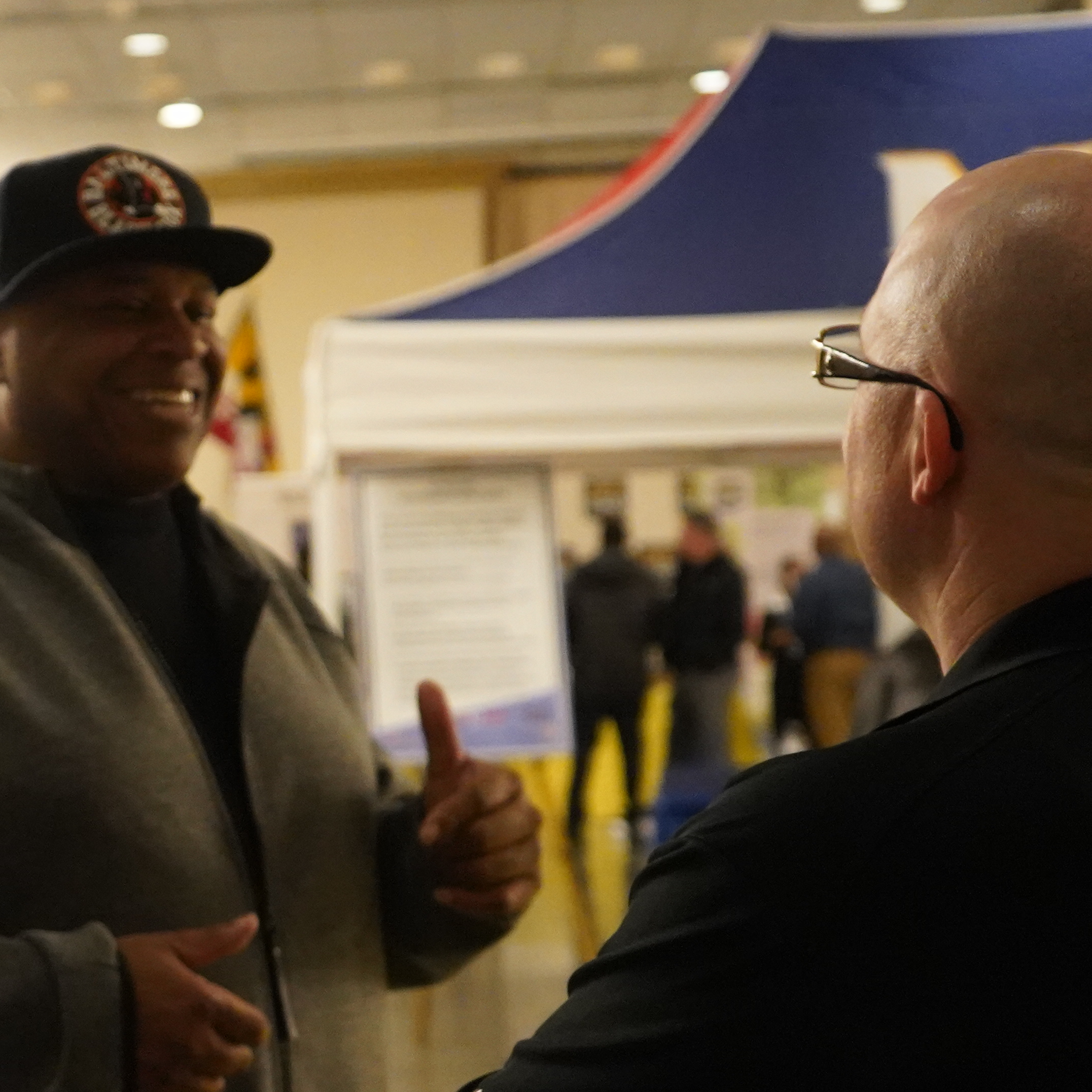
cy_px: 802
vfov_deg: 19.2
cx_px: -50
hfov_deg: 18.7
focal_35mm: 90
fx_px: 3212
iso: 8000
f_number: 4
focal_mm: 38
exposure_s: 1/160
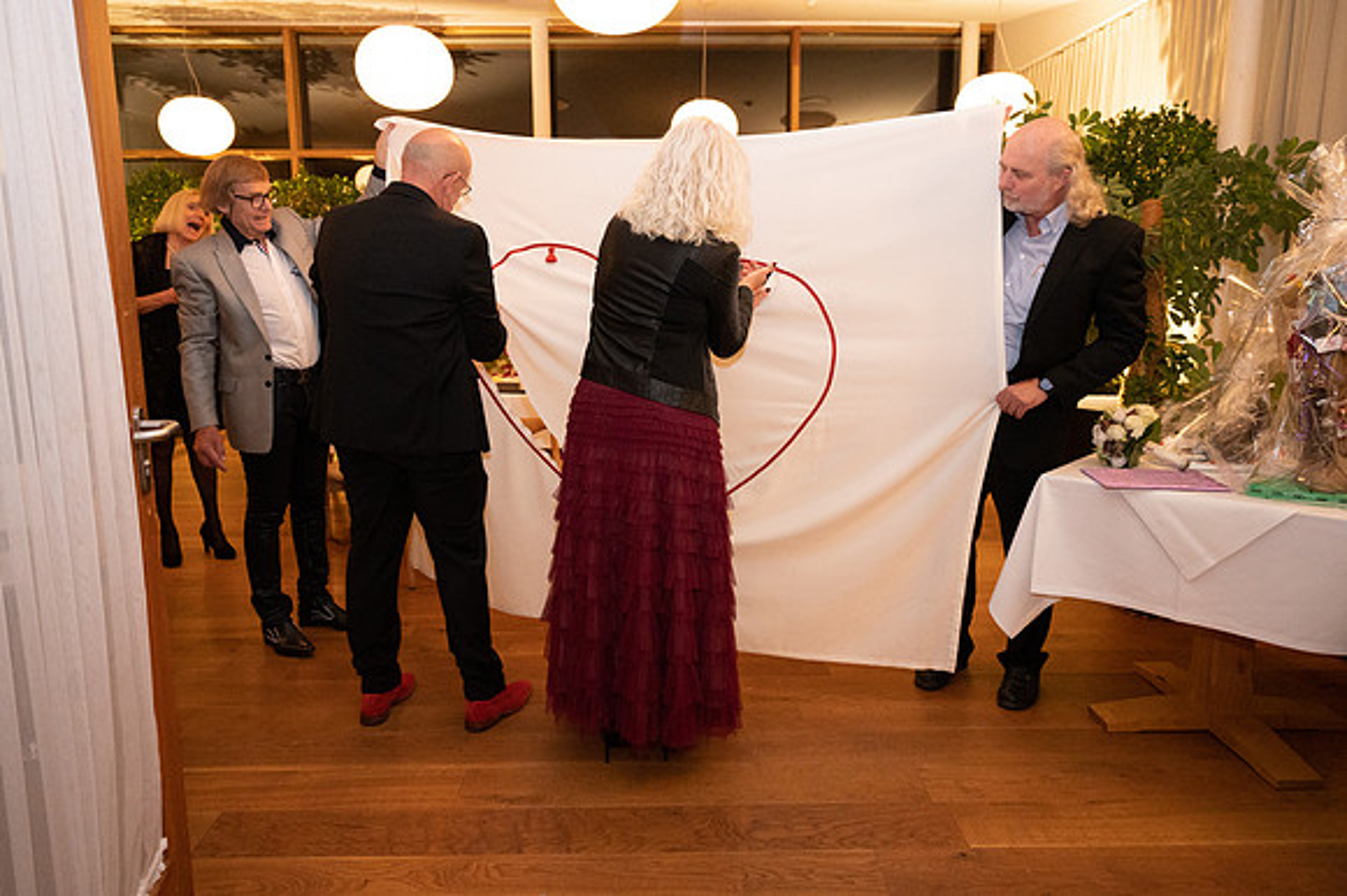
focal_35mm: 24
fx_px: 897
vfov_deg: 53.1
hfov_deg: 73.8
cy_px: 448
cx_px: 674
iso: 6400
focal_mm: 24
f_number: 4
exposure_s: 1/60
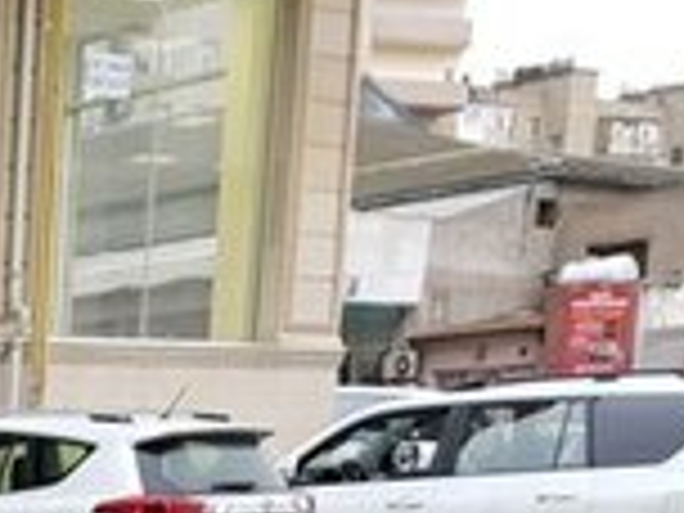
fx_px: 2233
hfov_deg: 14.6
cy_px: 1087
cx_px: -652
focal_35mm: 113
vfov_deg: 11.5
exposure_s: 1/100
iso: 80
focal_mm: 4.2
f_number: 1.7
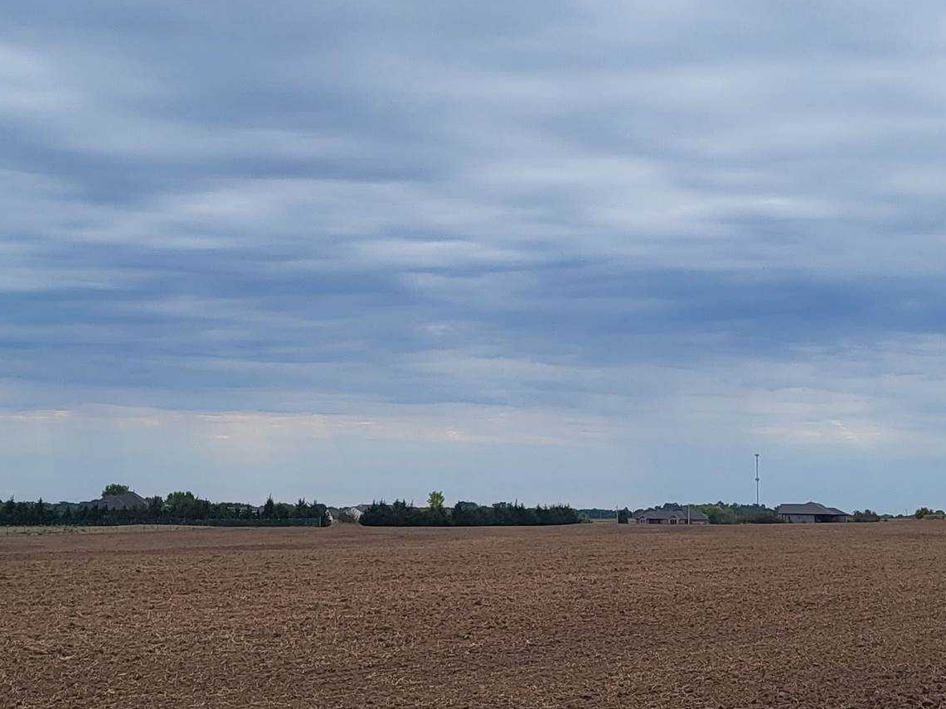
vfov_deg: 21.0
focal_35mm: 70
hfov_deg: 27.8
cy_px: 263
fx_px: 1913
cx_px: 485
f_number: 1.8
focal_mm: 5.4
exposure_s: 1/1672
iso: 40
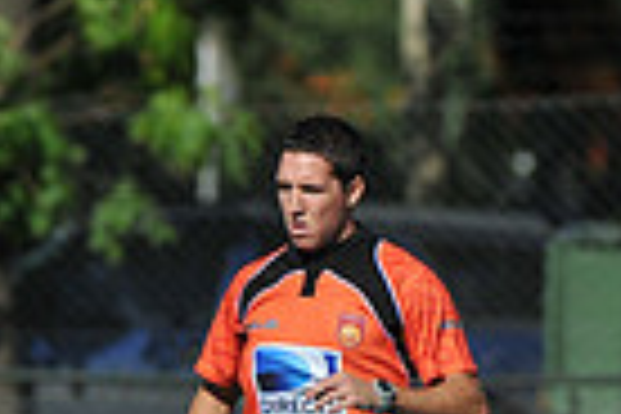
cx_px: -572
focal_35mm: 1891
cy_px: 655
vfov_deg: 0.7
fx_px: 32617
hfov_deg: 1.1
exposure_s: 1/4000
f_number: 3.5
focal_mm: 300
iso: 200
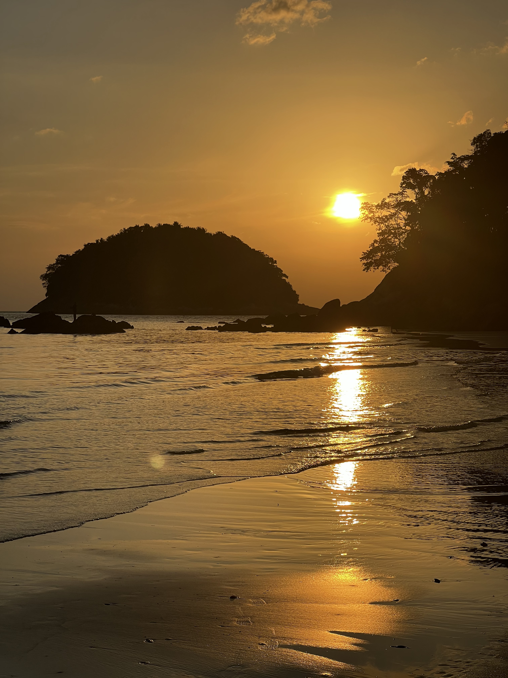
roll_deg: -0.5
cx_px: 254
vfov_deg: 25.3
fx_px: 1507
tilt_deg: -0.2
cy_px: 339
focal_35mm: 77
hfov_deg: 19.1
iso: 32
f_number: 2.8
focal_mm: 9
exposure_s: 1/2660
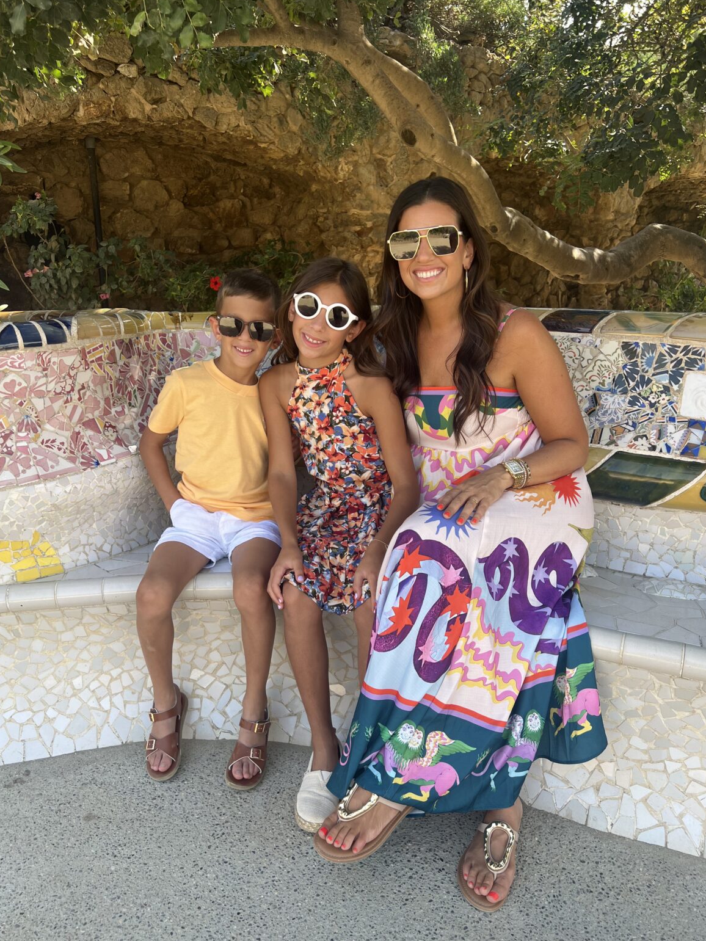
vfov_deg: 65.3
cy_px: 474
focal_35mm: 27
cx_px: 352
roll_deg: +0.9
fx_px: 734
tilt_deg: -17.6
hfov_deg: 51.4
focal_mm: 5.7
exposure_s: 1/427
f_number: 1.5
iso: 50
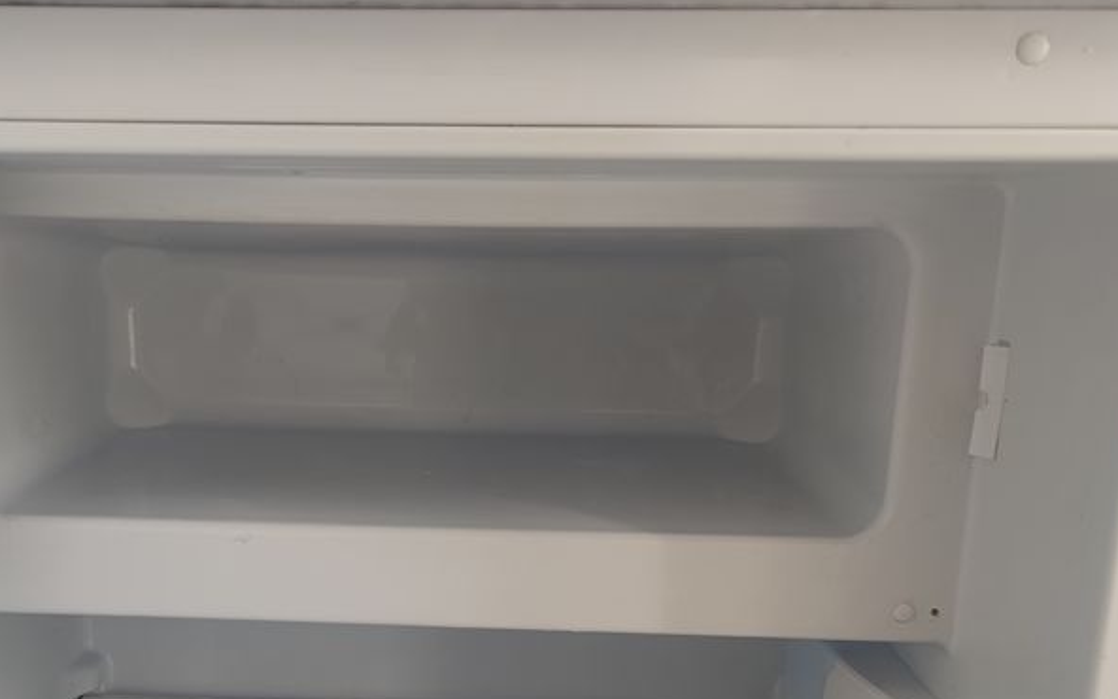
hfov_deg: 45.8
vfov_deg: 28.9
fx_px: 1310
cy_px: 603
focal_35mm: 43
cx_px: 423
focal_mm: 6.72
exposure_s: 1/100
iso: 75
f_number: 1.69
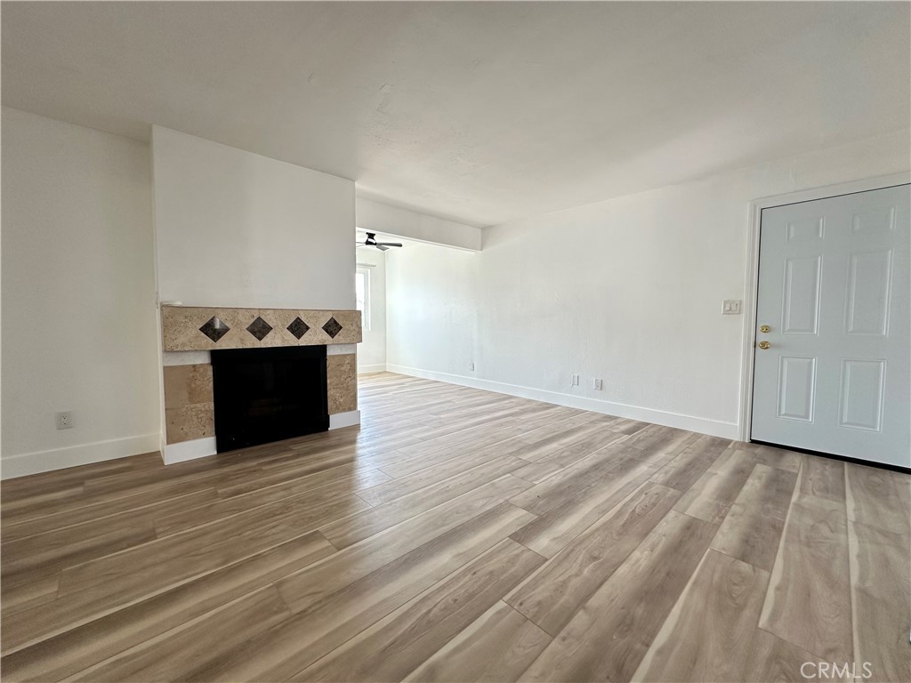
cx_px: 456
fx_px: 368
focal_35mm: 14
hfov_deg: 102.1
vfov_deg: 85.7
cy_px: 342
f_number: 2.2
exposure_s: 1/99
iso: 125
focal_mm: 2.22
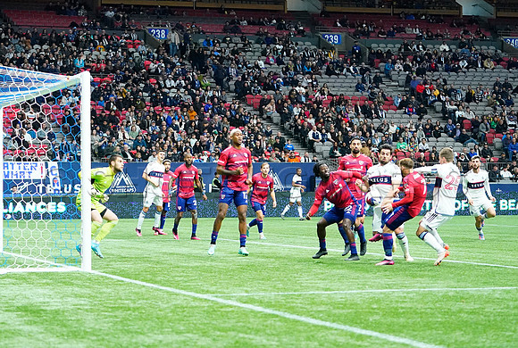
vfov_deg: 19.6
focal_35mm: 70
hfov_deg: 28.8
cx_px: 259
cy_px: 174
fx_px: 1010
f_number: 2.8
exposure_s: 1/2500
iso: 6400
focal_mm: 70
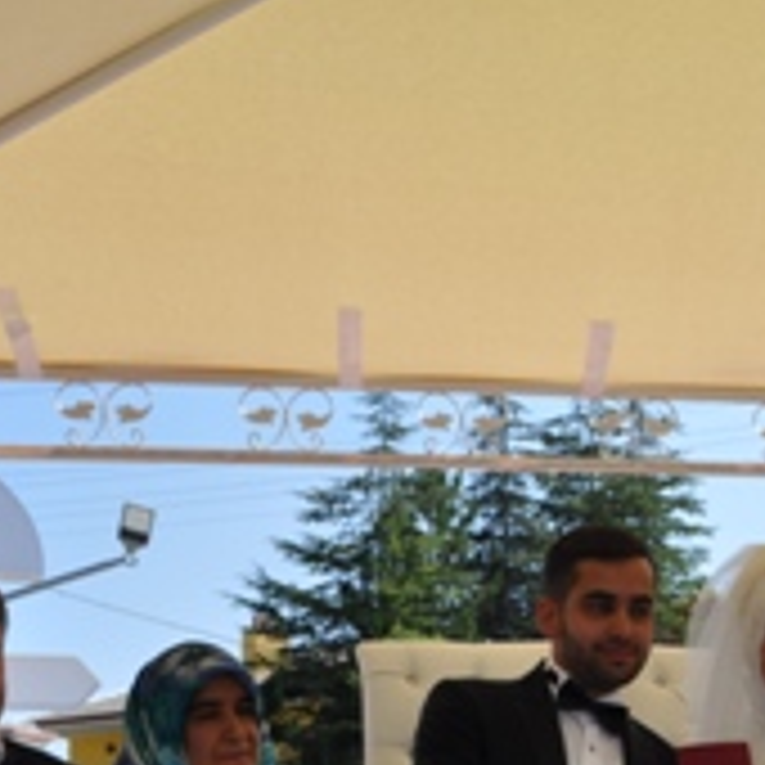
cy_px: 657
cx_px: 760
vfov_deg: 22.9
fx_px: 1850
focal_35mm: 74
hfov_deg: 22.5
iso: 200
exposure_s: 1/400
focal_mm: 22
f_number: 10
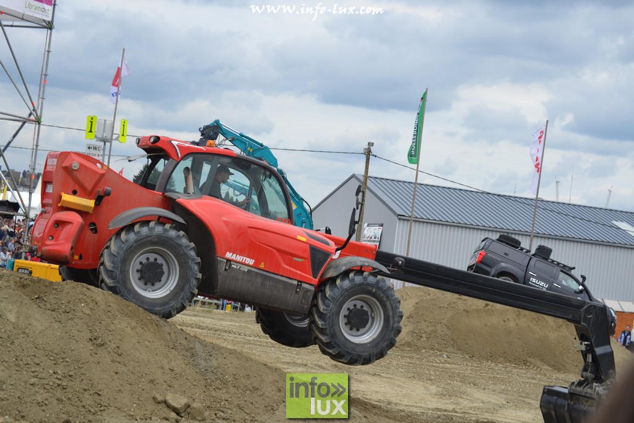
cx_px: 317
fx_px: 1453
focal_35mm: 82
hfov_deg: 24.6
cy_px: 212
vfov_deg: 16.6
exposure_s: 1/250
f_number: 8
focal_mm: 55
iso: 100
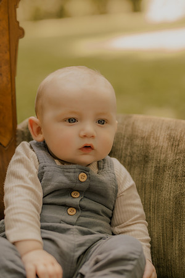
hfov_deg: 18.2
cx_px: 92
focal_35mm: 75
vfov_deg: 27.0
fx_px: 578
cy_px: 139
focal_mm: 50
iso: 400
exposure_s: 1/640
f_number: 1.6
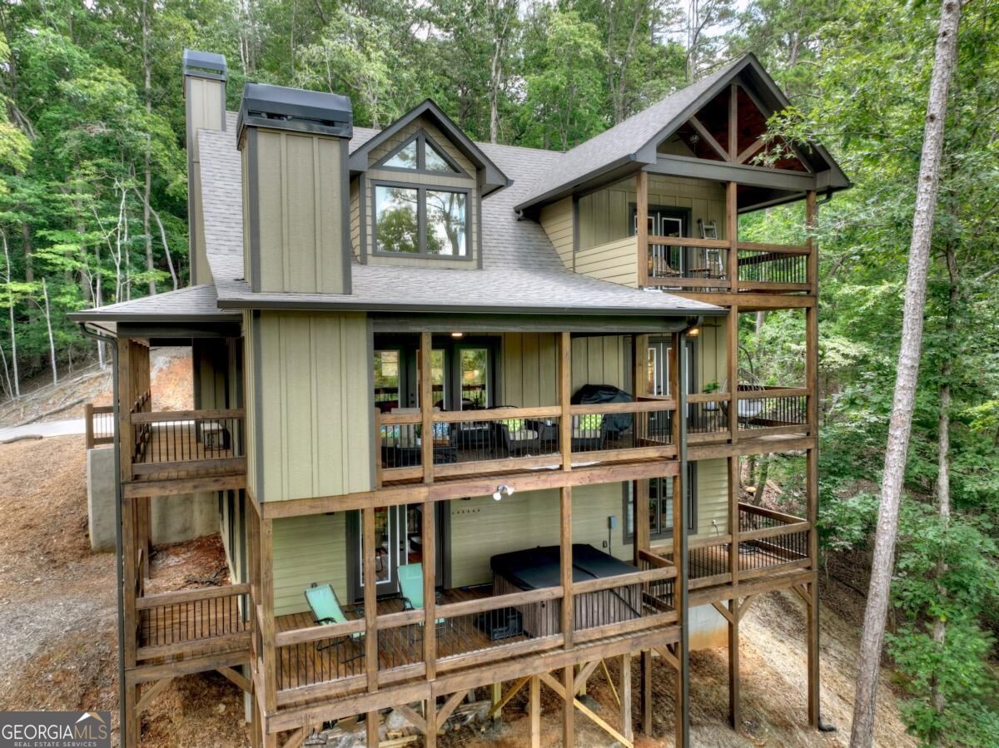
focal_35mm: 24
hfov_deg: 71.6
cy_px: 374
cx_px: 500
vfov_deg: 56.8
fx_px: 692
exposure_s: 1/200
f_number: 2.8
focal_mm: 12.3
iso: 150
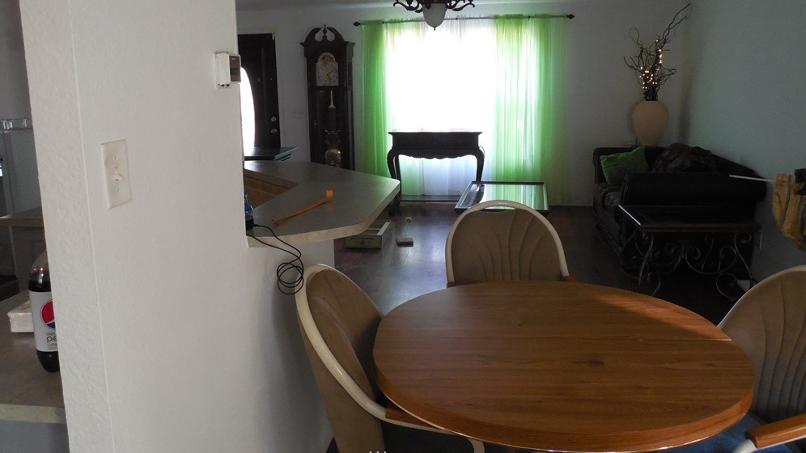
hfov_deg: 67.9
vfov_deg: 41.3
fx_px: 598
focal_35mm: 28
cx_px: 409
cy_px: 181
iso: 400
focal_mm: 4.5
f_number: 3.3
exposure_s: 1/30
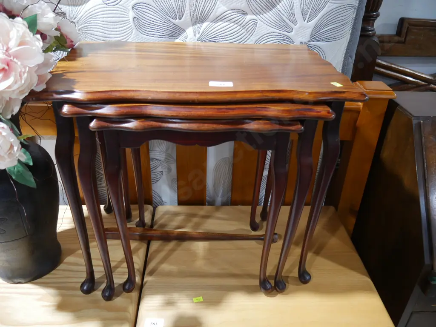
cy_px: 164
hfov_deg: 63.4
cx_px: 218
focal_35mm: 28
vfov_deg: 49.7
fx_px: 353
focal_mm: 14
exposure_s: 1/60
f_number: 3.5
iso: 1000
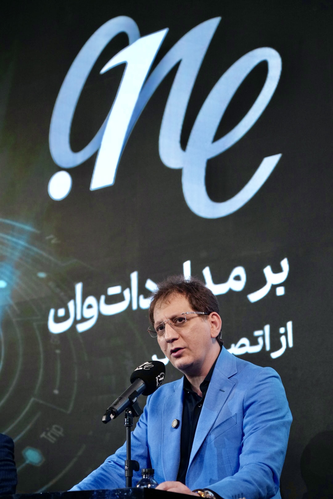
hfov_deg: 18.2
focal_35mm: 75
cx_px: 166
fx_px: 1039
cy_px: 250
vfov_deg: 27.0
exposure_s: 1/250
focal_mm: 75
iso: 2000
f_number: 4
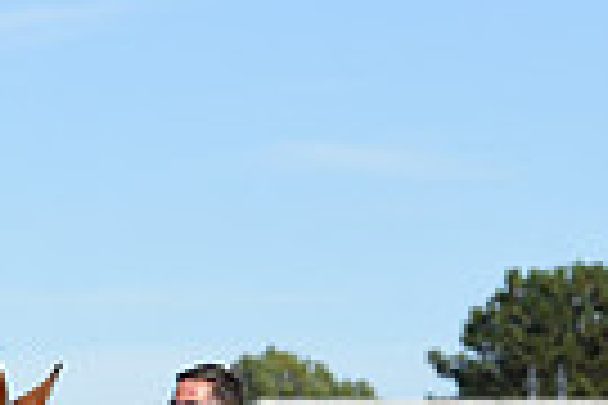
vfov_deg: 3.3
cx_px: -540
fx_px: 6890
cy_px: 812
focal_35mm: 408
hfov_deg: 5.0
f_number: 6.3
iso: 400
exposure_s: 1/2000
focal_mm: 95
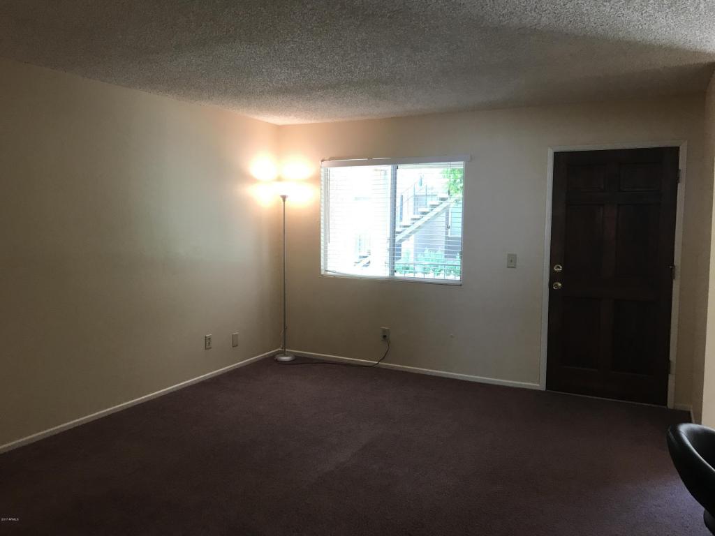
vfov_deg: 49.7
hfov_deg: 63.4
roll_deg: -0.6
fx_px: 578
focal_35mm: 28
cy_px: 268
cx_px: 358
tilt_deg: -4.5
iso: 40
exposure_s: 1/20
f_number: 1.8
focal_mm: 3.99
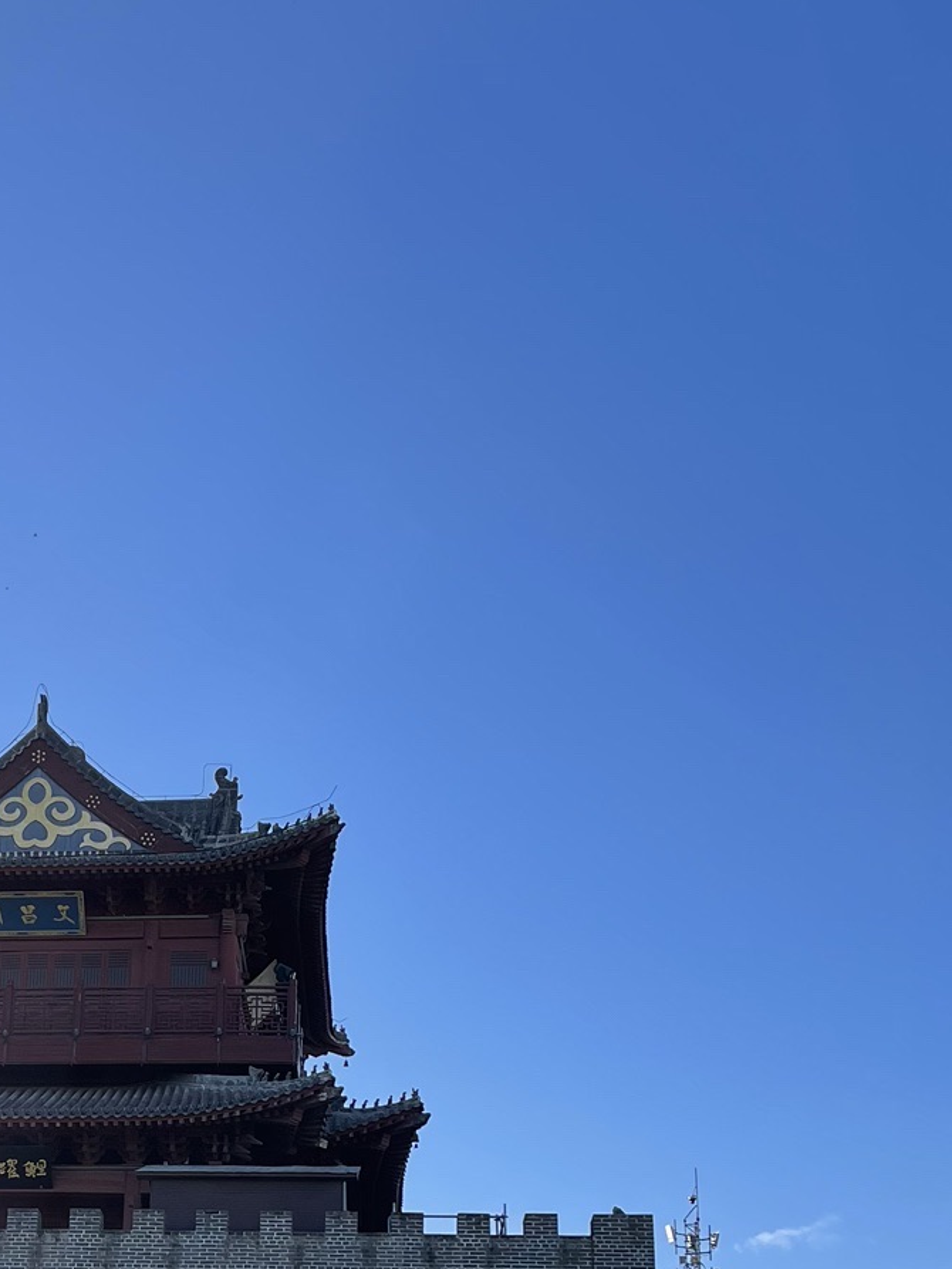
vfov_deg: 32.9
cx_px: 94
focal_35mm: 56
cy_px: 1101
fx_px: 2053
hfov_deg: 25.3
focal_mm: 5.1
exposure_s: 1/2597
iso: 32
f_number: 1.6
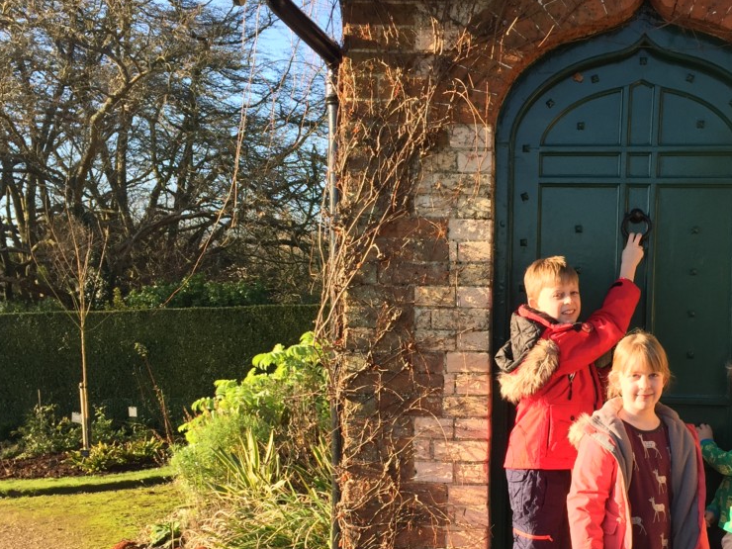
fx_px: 994
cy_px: 419
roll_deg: -1.0
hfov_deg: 39.9
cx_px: 489
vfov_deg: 30.3
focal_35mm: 47
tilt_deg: -6.9
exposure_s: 1/399
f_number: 2.2
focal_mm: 4.15
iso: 32
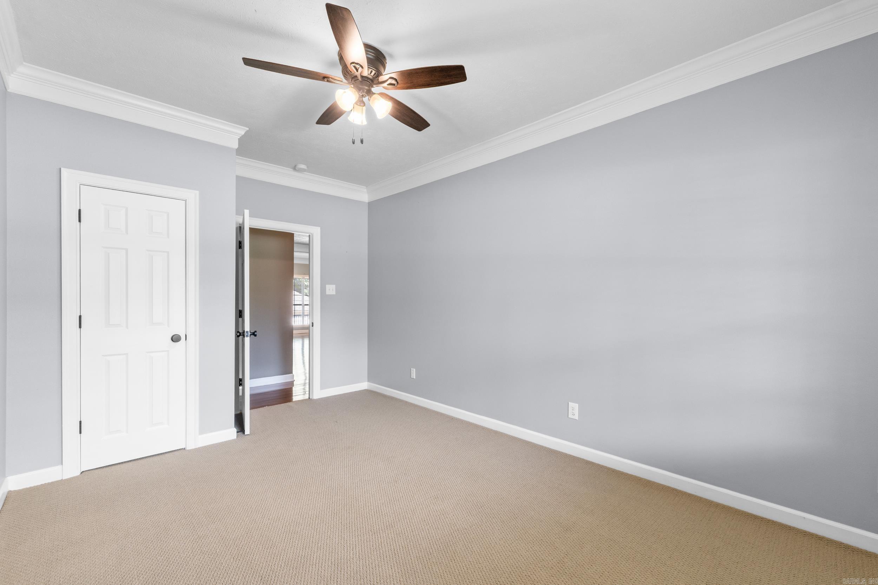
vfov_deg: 77.3
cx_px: 439
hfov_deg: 100.4
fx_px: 366
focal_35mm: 15
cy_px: 292
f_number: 8
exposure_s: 1/3
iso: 320
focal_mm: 10
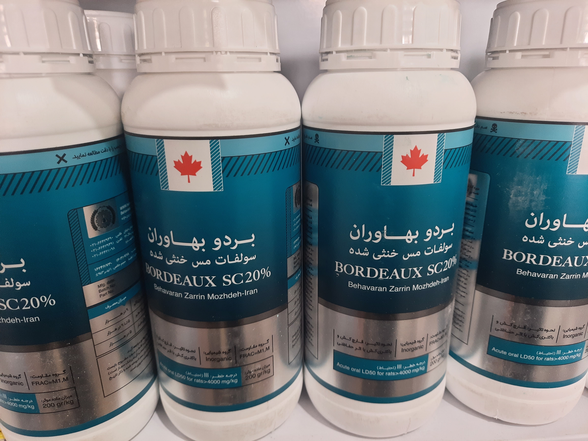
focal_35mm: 24
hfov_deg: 71.6
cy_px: 220
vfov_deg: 56.8
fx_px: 408
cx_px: 294
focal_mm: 5.23
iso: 320
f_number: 1.8
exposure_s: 1/33
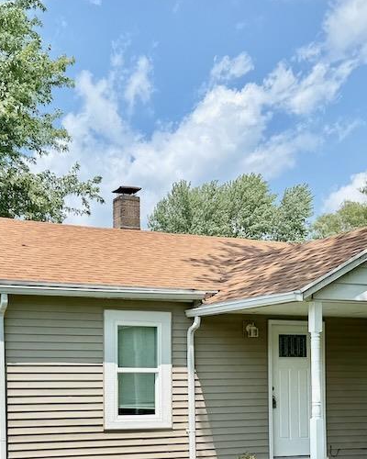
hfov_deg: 25.3
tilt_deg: +1.7
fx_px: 815
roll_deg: +0.7
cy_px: 364
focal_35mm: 60
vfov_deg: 30.7
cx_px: 139
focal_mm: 6.76
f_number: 1.78
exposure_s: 1/3145
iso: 80
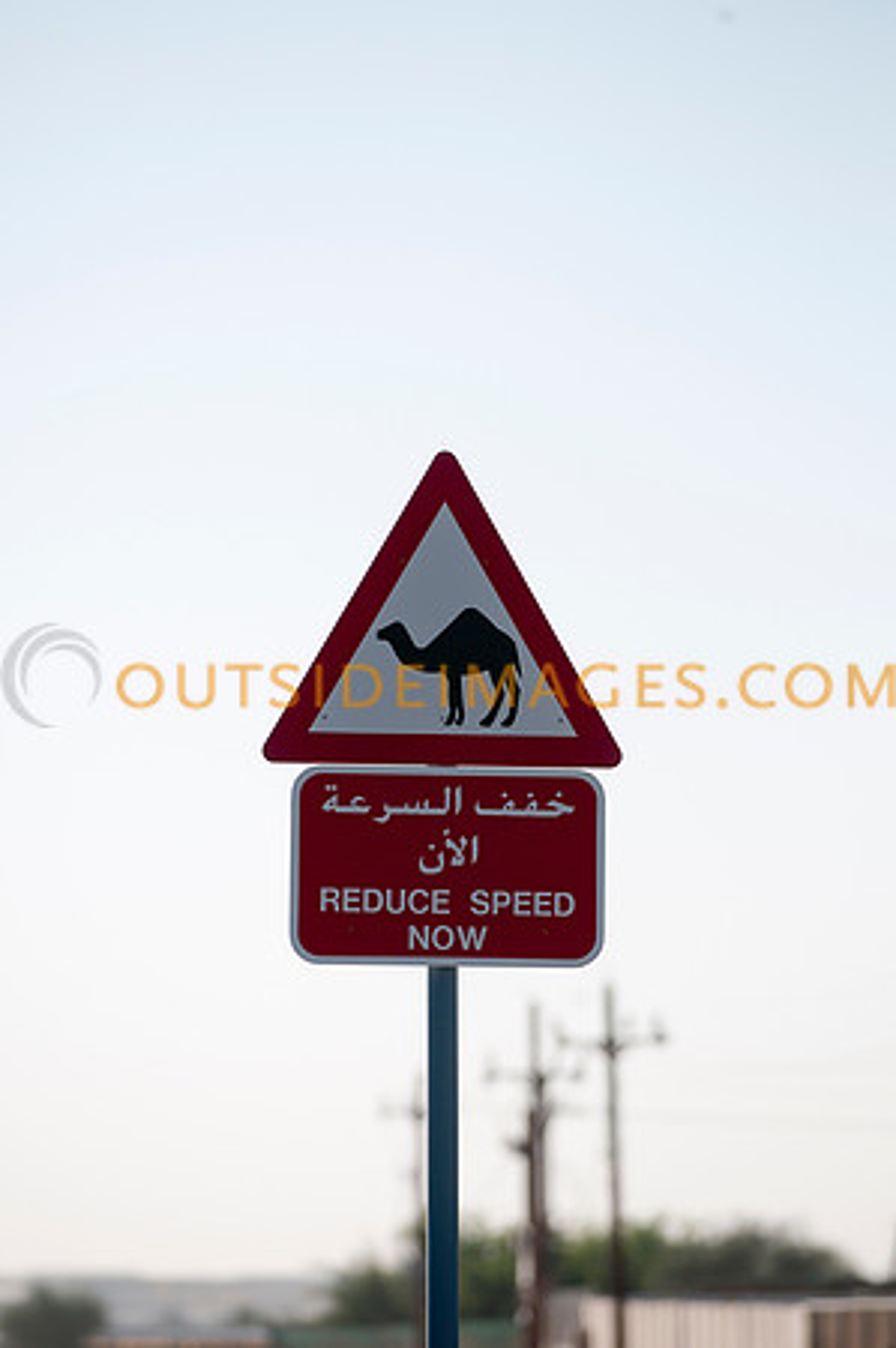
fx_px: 9261
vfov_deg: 8.3
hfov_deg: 5.5
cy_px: 674
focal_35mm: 248
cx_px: 448
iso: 160
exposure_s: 1/4000
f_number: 2.8
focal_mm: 165
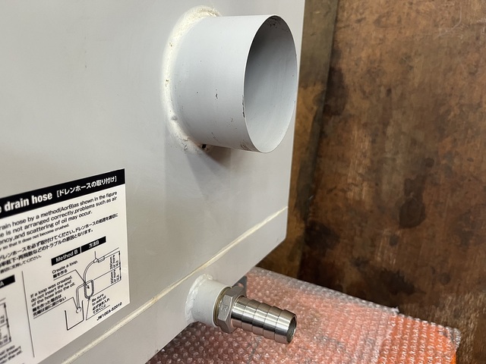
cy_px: 182
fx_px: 365
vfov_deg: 53.1
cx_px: 243
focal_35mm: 26
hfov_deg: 67.3
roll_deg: -2.1
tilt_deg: -14.7
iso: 160
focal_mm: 5.1
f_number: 1.6
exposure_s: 1/60
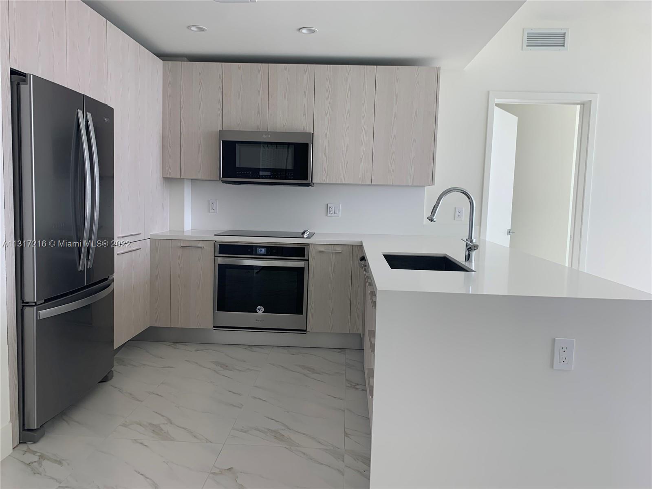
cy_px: 244
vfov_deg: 53.1
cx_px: 326
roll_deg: -3.2
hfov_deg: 67.3
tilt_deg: -3.3
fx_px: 490
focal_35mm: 26
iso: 25
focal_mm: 4.25
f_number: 1.8
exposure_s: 1/122
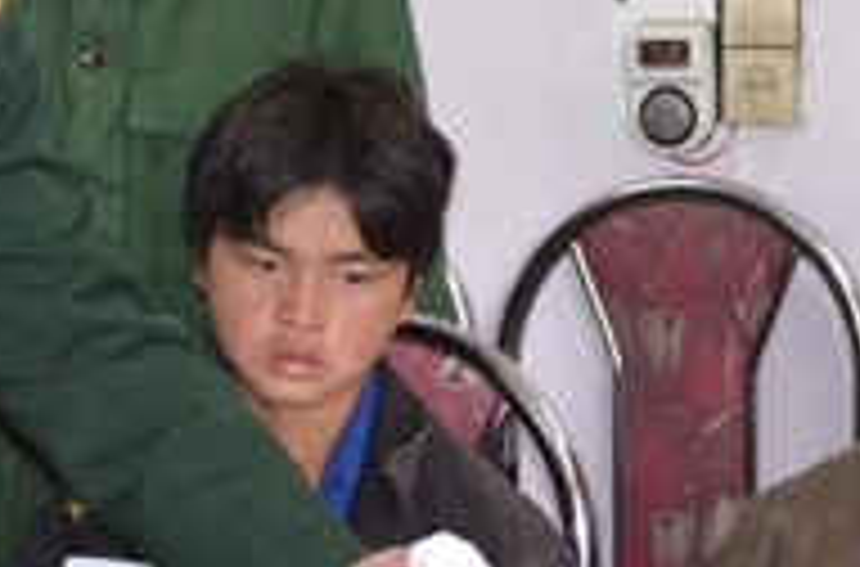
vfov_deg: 7.8
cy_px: 227
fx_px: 4183
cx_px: 576
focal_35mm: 176
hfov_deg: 11.7
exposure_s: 1/60
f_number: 5
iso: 2800
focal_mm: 35
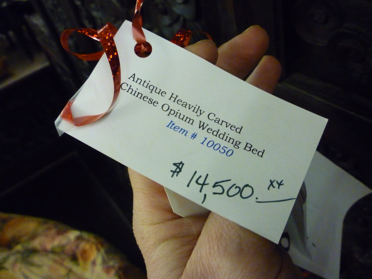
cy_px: 140
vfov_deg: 48.2
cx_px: 186
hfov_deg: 61.7
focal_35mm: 29
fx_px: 312
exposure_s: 1/50
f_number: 3.3
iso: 800
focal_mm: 5.2
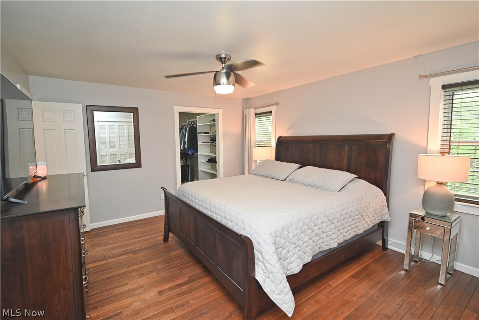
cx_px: 240
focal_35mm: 16
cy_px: 160
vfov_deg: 73.7
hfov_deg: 96.7
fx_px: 213
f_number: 4
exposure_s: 1/60
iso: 800
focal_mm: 16
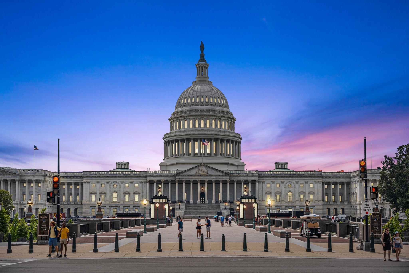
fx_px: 576
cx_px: 204
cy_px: 136
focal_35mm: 51
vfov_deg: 26.6
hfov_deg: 39.1
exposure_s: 1/3200
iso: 100
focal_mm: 50.7
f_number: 2.8
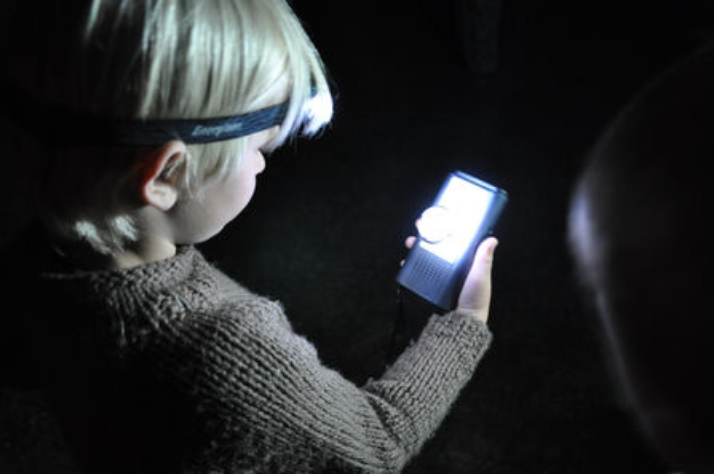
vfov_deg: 36.8
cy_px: 237
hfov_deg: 53.2
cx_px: 357
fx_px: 713
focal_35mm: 36
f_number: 3.8
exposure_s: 1/8
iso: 1000
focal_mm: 24
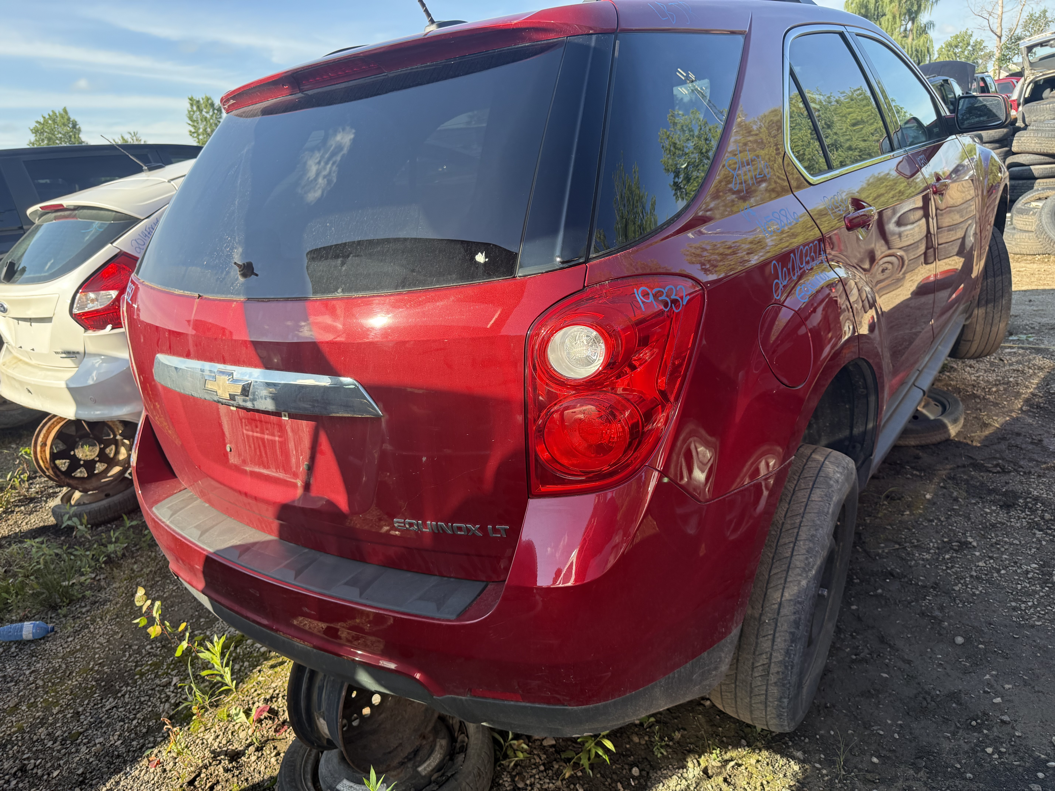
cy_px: 396
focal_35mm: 24
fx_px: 731
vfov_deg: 56.8
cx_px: 528
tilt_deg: -17.3
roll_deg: +7.4
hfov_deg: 71.6
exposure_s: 1/979
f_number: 1.78
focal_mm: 6.76
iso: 100
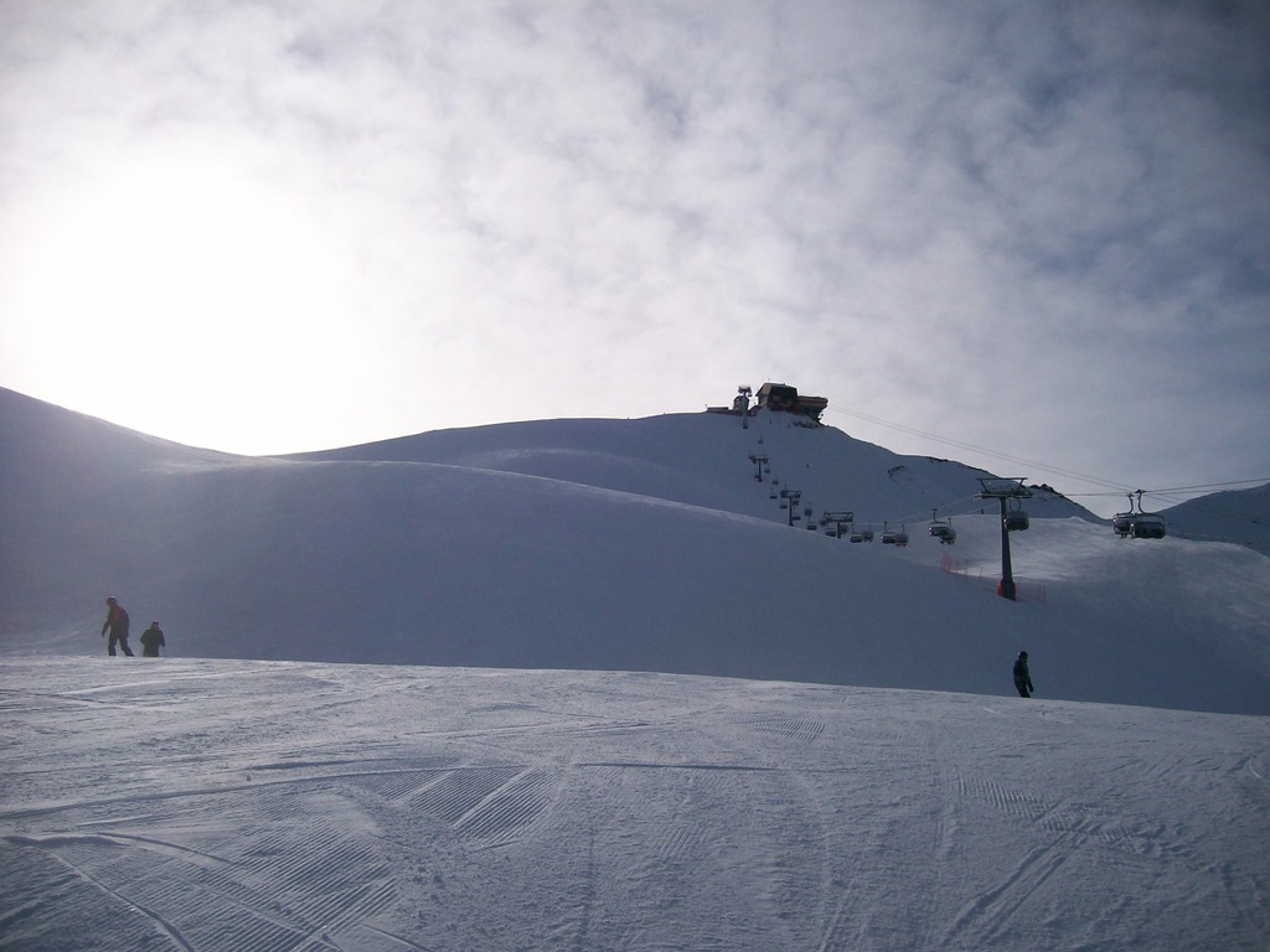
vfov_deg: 40.7
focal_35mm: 35
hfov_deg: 52.6
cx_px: 635
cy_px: 476
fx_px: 1284
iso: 80
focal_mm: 5.8
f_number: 7.2
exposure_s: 1/805
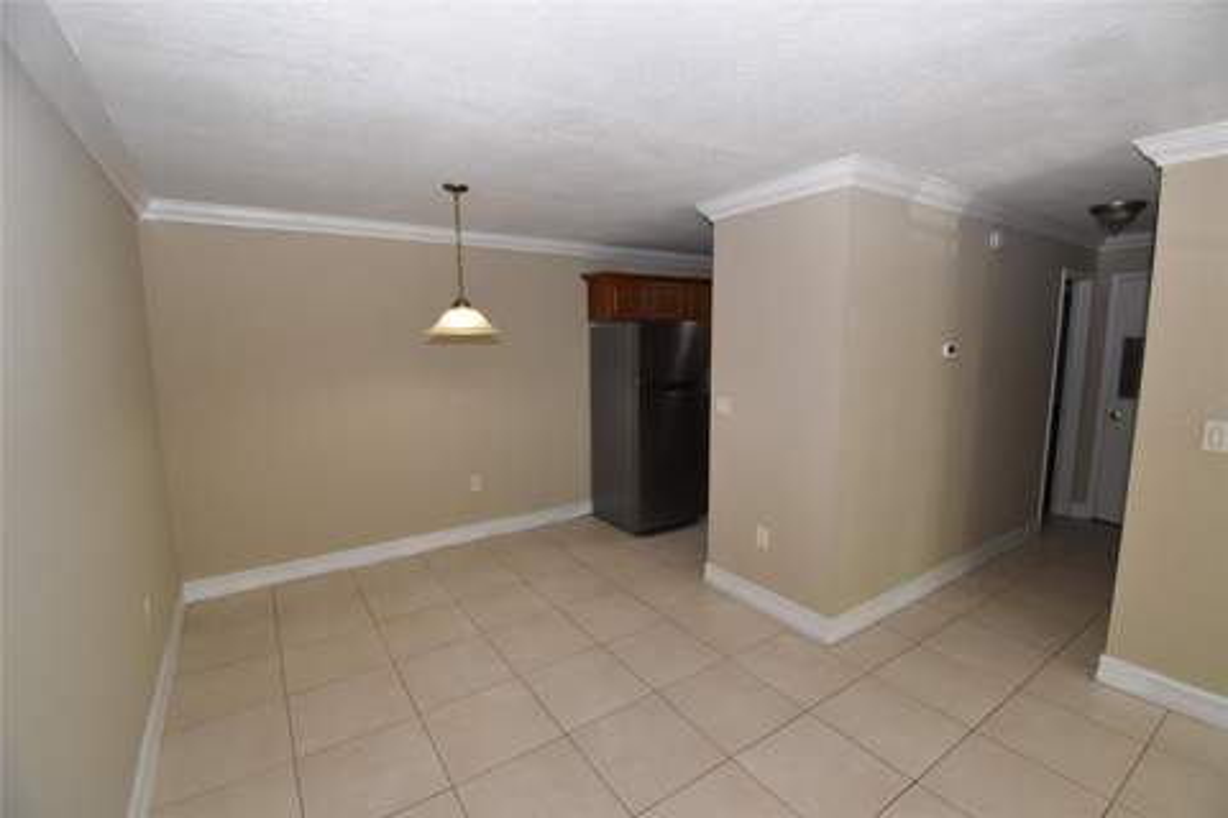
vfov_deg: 77.3
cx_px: 614
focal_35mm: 15
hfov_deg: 100.4
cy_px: 409
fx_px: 512
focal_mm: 10
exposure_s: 1/60
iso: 1600
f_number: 8
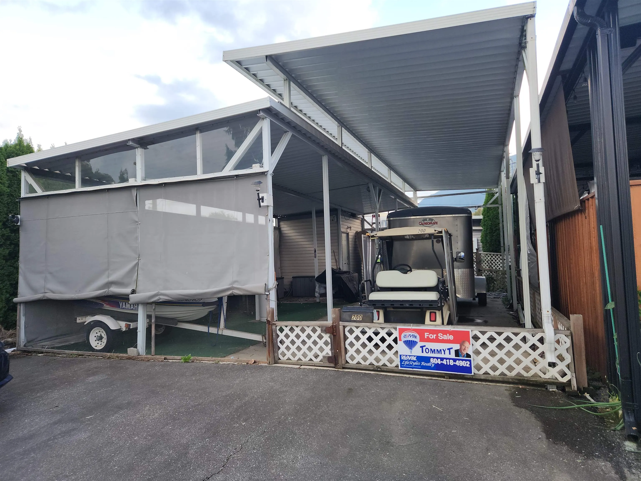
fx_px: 426
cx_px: 320
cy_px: 240
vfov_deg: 58.9
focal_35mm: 23
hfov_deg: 73.9
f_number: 1.8
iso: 20
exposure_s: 1/129
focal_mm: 5.4
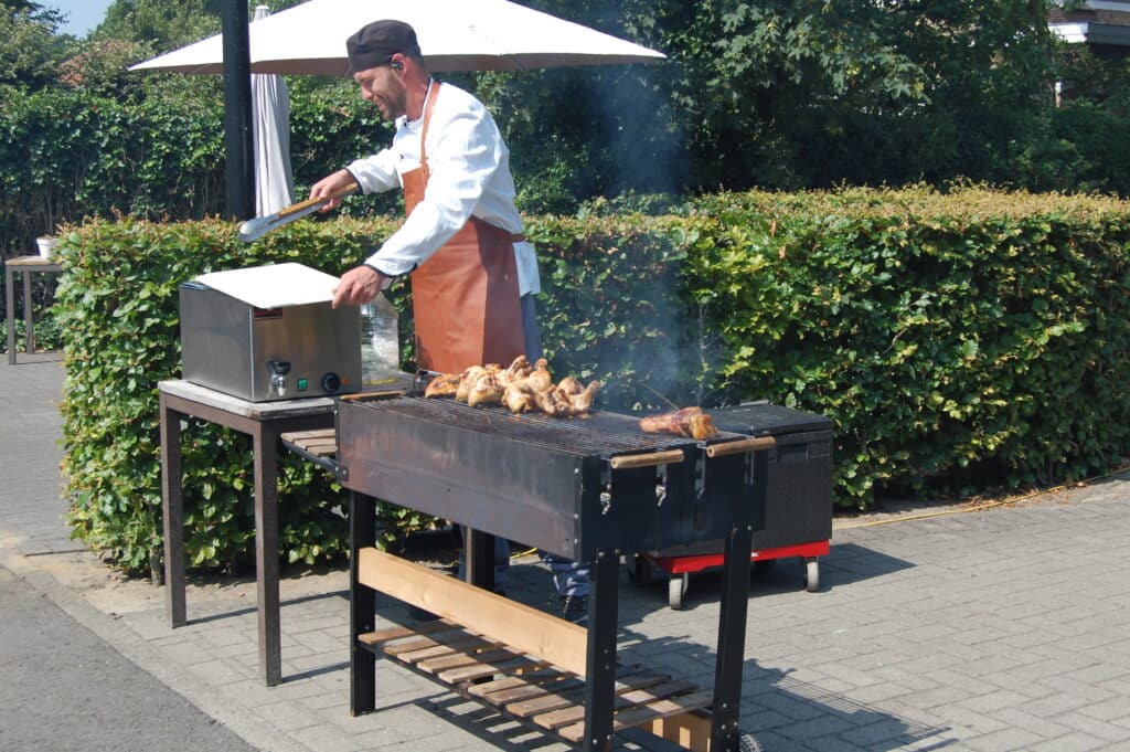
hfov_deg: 41.1
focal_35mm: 48
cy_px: 376
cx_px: 565
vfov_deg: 28.0
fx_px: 1505
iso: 200
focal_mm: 32
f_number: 8
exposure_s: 1/250
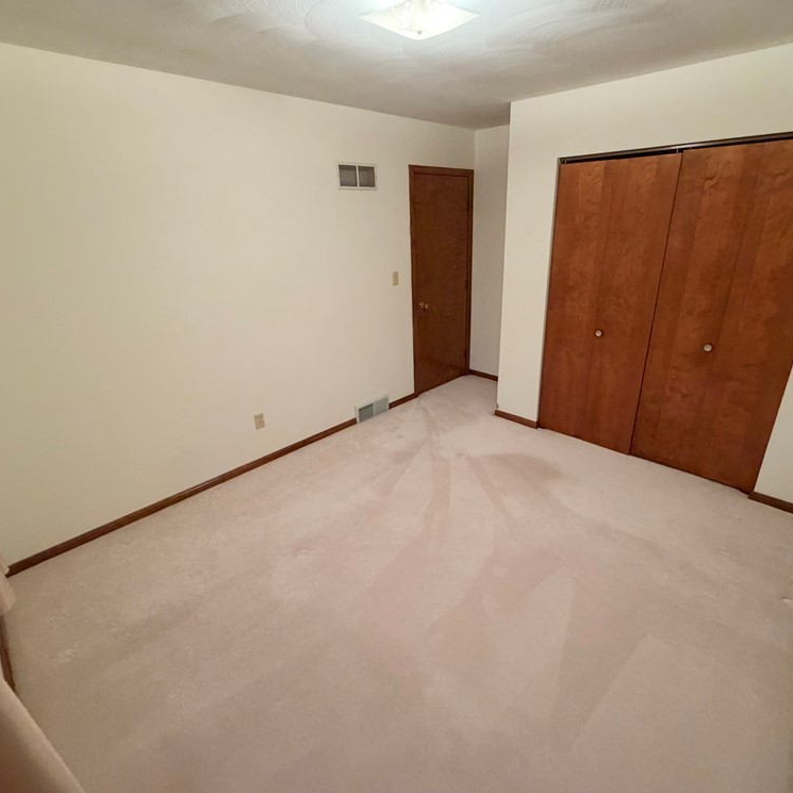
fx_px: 441
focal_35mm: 17
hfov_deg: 83.9
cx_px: 423
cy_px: 389
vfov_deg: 84.0
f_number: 2.2
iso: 500
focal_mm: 2.22
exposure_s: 1/60
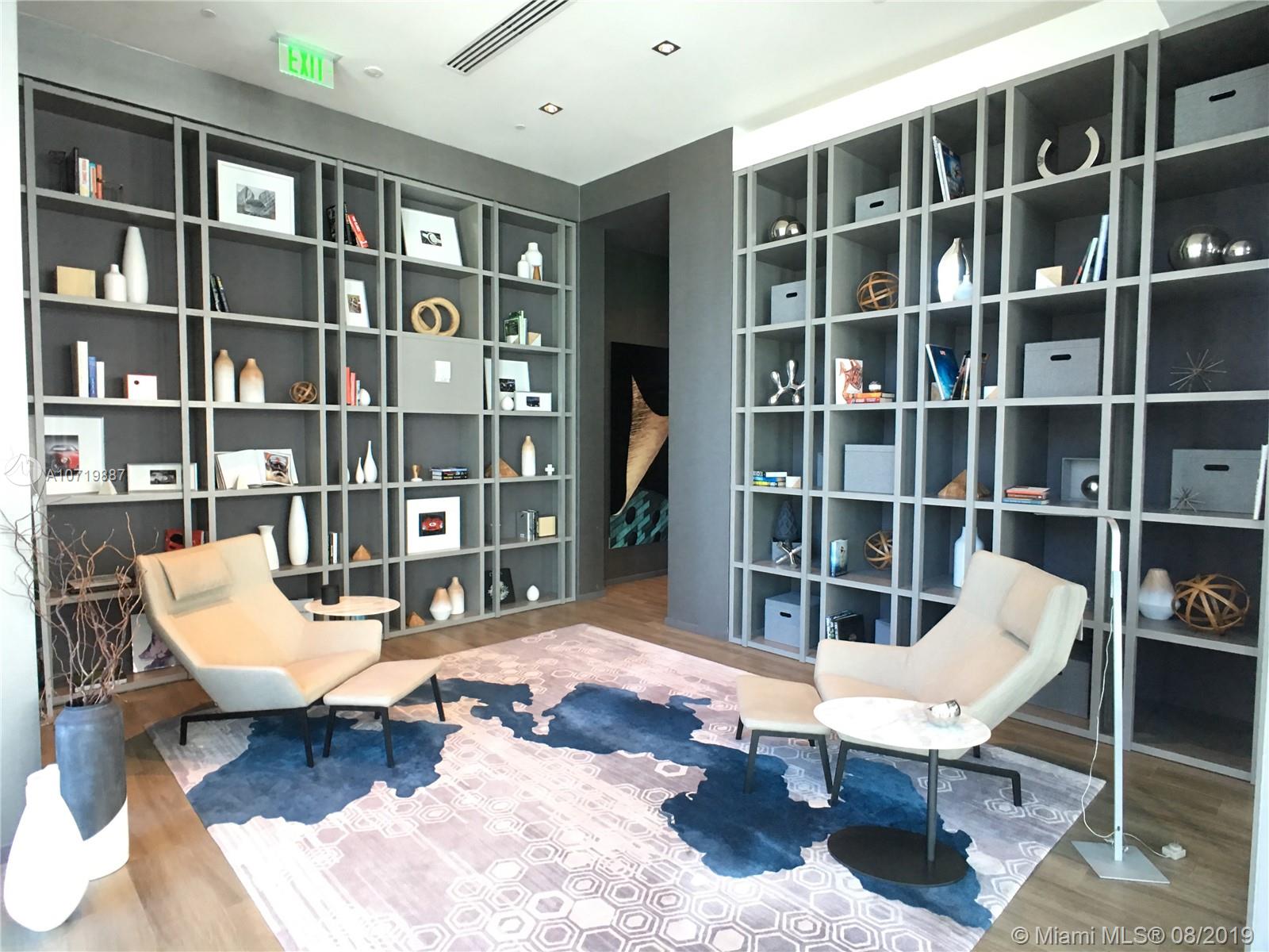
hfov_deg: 61.7
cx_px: 634
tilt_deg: -2.4
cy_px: 476
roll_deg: +0.1
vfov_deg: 48.2
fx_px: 1063
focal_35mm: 29
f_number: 2.2
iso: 50
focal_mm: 4.15
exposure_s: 1/15
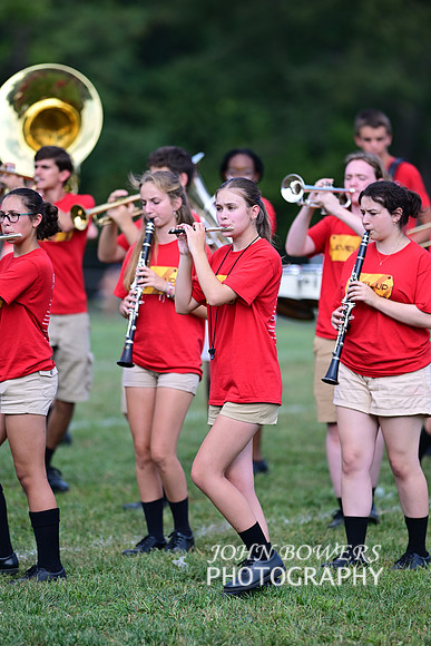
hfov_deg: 4.6
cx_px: 216
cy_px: 323
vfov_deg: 6.9
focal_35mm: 300
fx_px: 5384
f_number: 2.8
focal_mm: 300
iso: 320
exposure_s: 1/2000
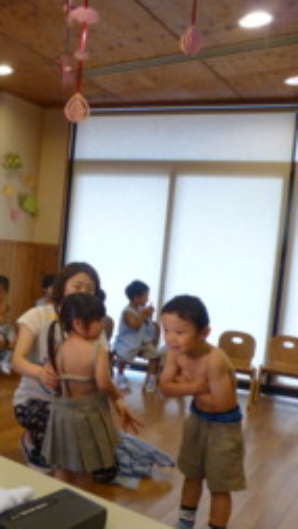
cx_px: -44
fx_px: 505
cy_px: 271
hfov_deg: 29.1
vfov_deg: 55.3
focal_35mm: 36
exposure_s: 1/60
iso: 400
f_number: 3.3
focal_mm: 4.3
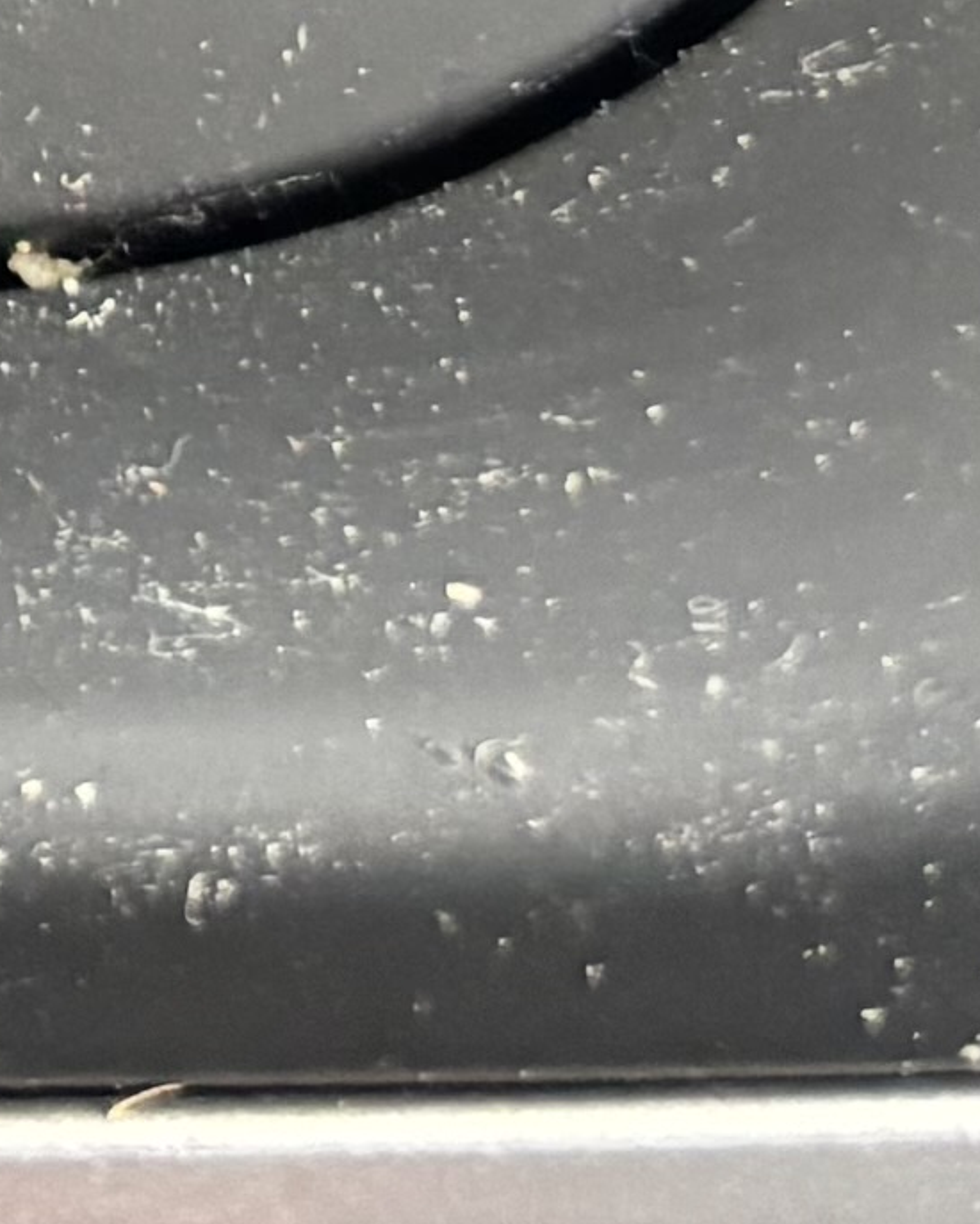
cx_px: -3234
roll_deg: +5.5
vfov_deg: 8.8
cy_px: -991
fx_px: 7646
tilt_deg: -28.1
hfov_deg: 5.9
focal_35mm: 211
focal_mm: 5.96
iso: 200
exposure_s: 1/60
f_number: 1.6
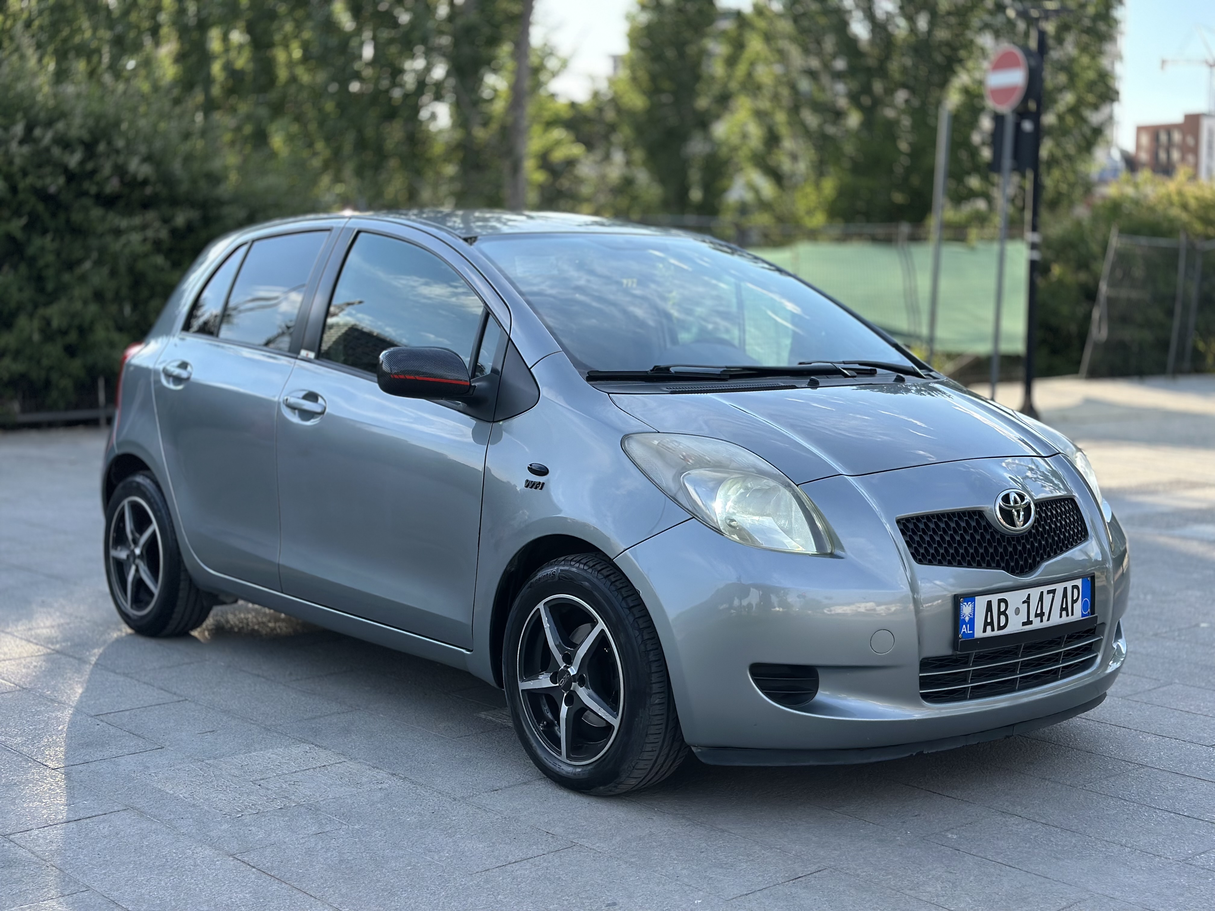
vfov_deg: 30.3
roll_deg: -0.4
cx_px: 608
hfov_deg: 39.7
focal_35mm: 48
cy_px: 456
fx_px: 1685
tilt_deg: -5.8
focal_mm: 6.86
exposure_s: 1/2070
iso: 80
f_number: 1.78
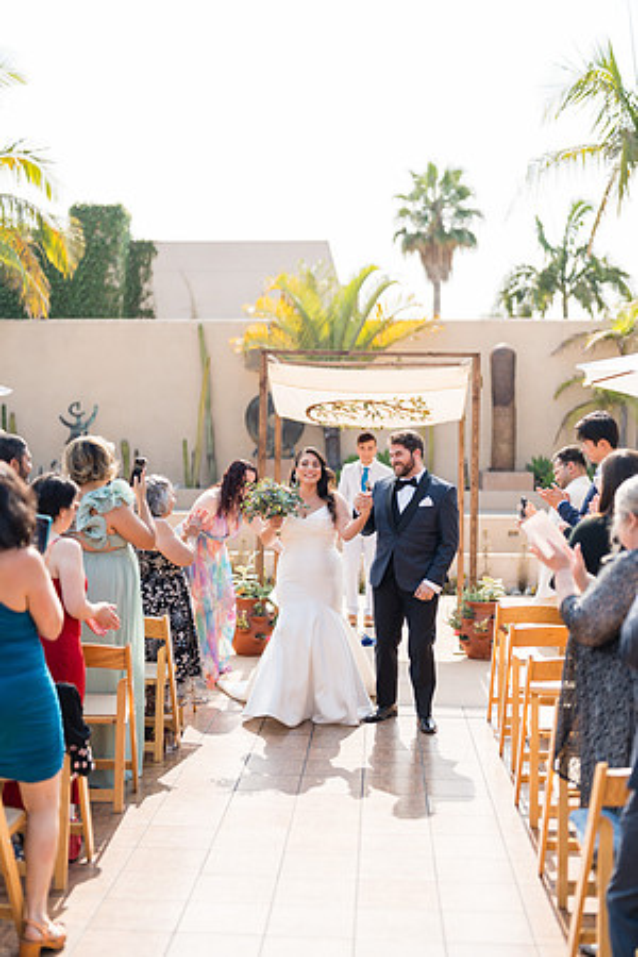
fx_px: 1329
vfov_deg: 39.6
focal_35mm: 50
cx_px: 319
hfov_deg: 27.0
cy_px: 478
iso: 50
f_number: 1.2
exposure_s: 1/3200
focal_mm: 50
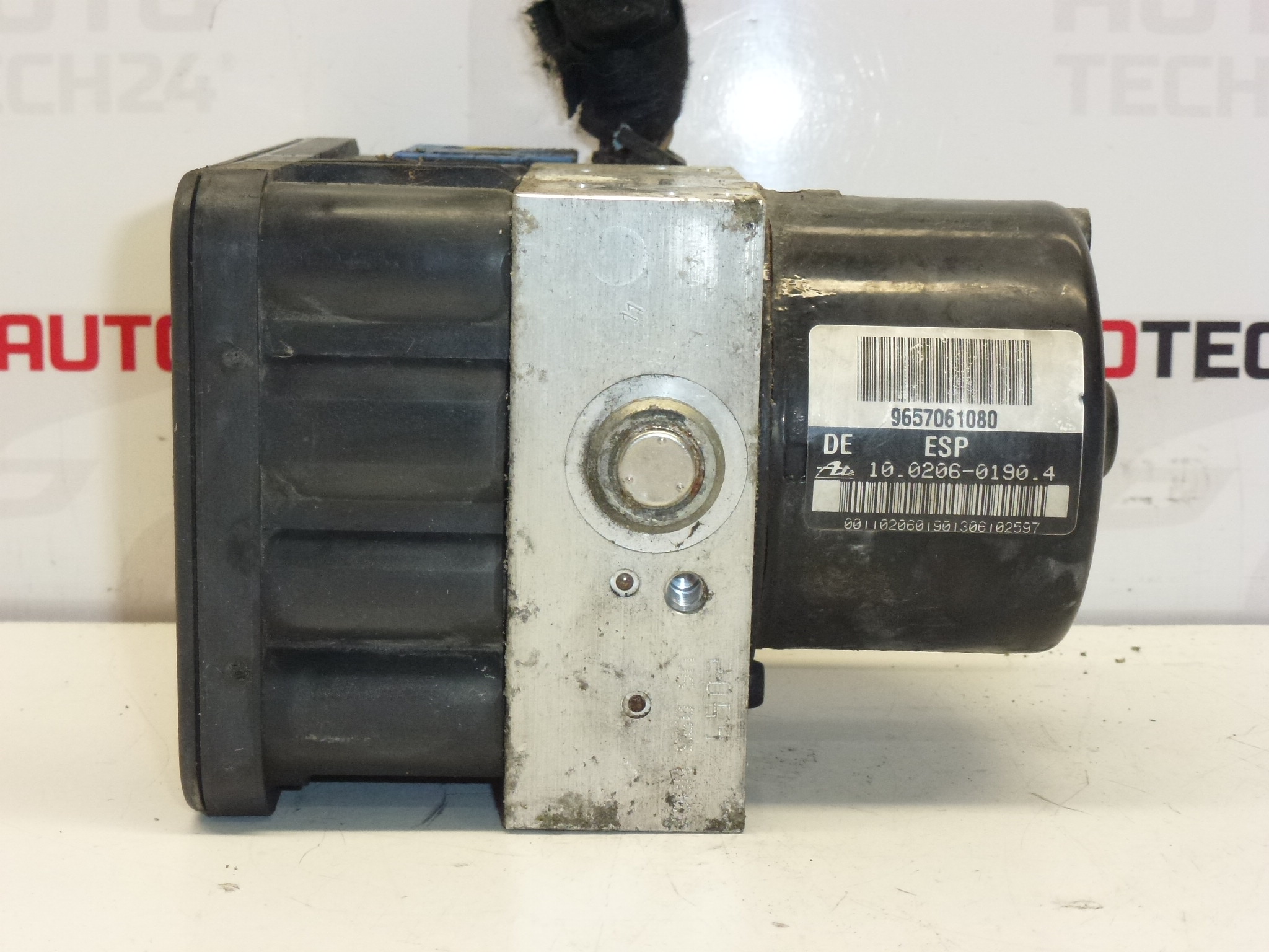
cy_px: 476
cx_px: 634
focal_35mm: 57
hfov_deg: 33.8
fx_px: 2090
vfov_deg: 25.7
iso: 400
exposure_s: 1/100
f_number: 4.4
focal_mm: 10.1
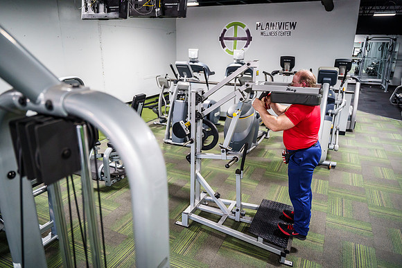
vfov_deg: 50.6
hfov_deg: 70.6
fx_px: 284
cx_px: 198
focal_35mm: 25
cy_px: 132
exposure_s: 1/320
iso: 4000
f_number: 2.8
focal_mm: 24
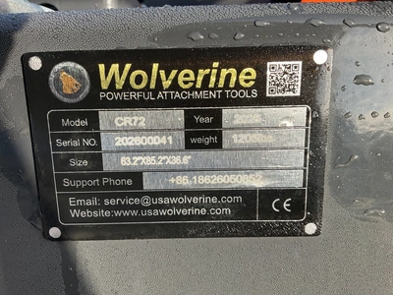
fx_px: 329
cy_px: 148
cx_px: 196
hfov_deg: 61.7
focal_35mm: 29
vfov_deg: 48.2
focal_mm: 3
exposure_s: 1/273
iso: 25
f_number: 1.8
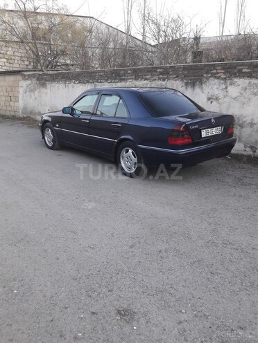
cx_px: 129
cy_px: 172
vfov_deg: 63.4
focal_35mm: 28
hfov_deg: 49.7
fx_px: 278
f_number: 1.9
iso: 125
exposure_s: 1/33
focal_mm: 3.7
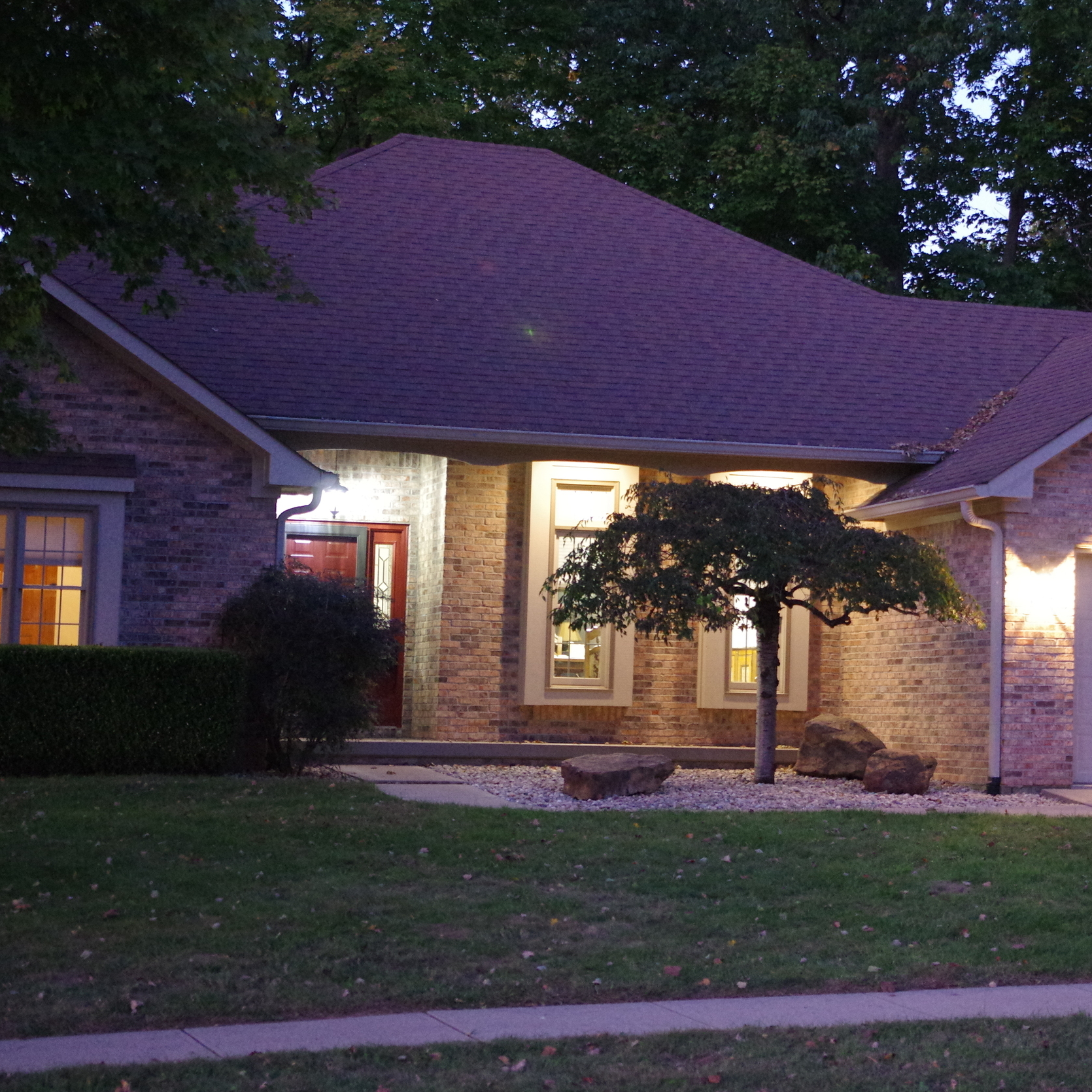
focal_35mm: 75
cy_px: 436
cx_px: 779
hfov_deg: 22.9
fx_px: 2677
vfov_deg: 23.0
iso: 3200
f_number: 1.8
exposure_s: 1/20
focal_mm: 32
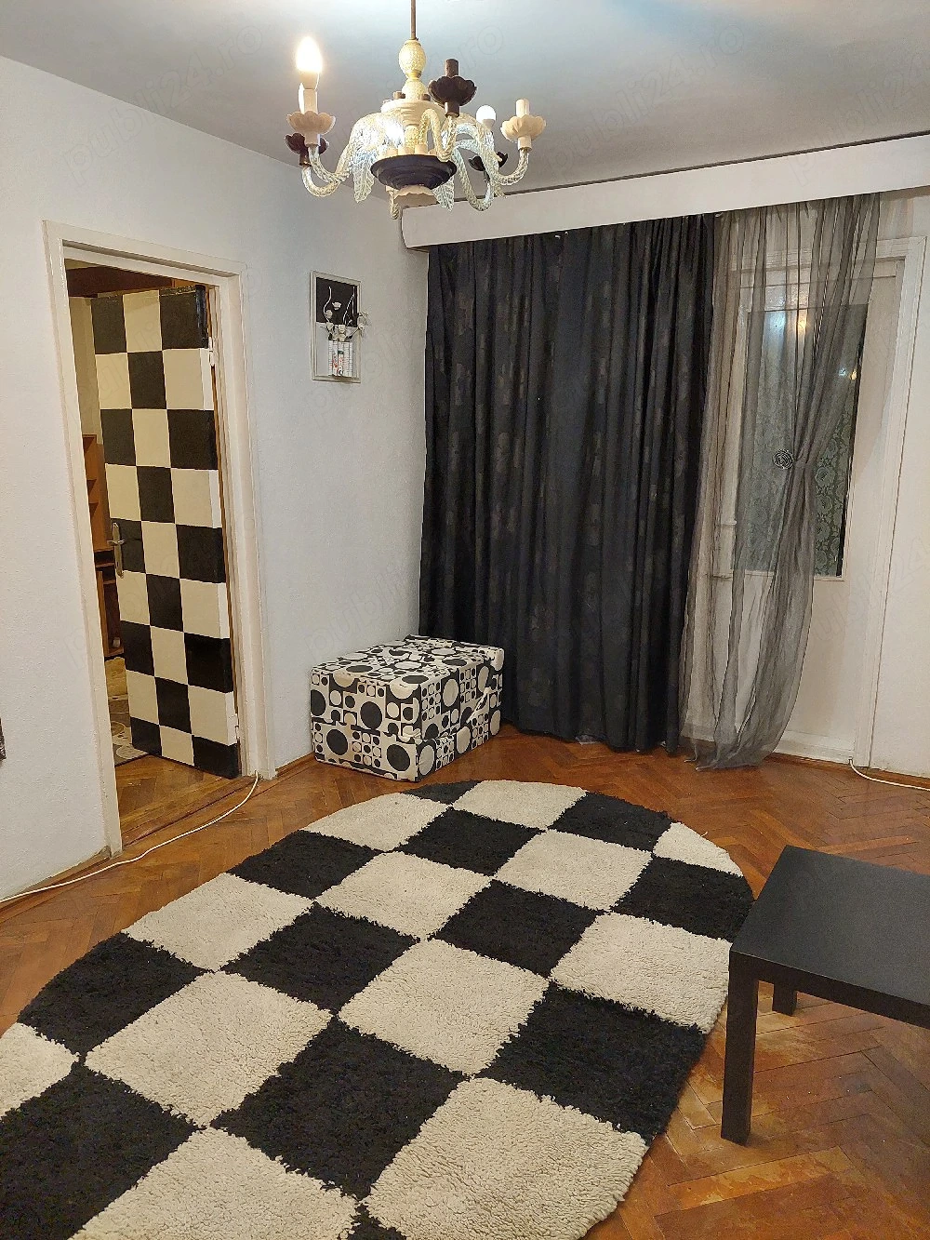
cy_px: 620
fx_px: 860
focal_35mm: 24
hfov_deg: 56.8
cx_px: 465
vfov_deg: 71.6
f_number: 1.8
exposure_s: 1/33
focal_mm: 5.23
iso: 500
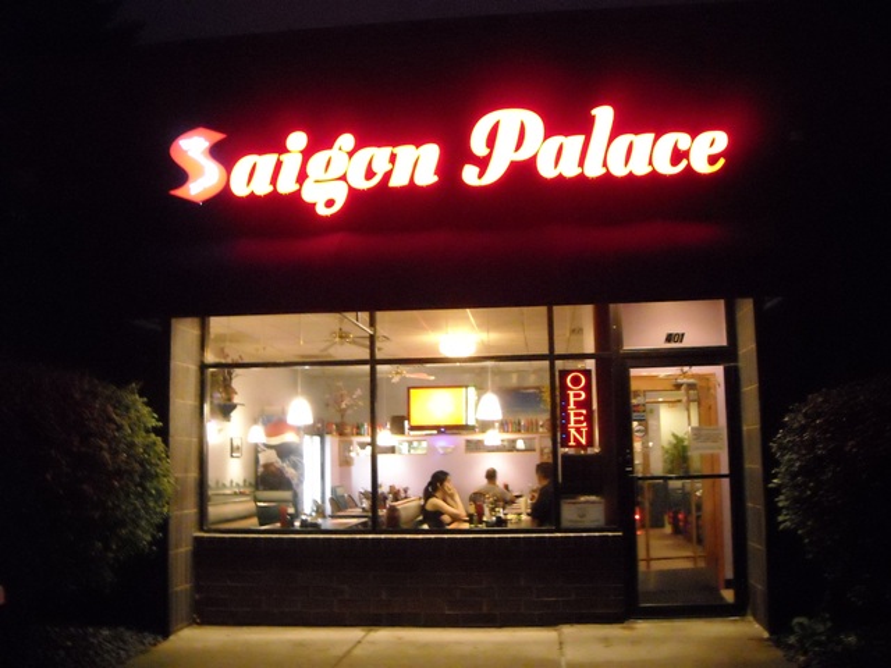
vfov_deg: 40.7
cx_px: 446
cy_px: 334
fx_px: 901
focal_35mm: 35
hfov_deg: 52.6
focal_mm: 5.7
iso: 644
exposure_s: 1/8
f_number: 2.8
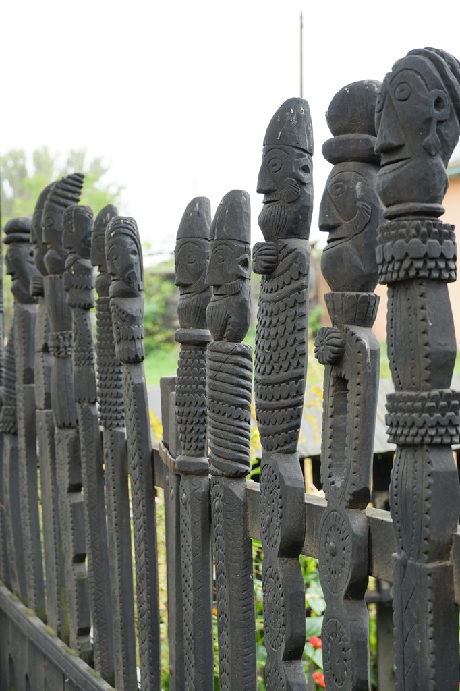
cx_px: 230
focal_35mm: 75
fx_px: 1438
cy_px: 346
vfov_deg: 27.0
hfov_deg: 18.2
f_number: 5
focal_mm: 50
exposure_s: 1/80
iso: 320
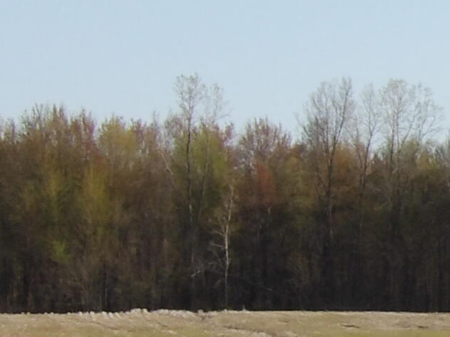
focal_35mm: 293
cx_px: 736
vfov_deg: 5.1
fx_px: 3808
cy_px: 193
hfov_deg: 6.6
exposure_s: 1/158
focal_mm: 11.1
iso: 100
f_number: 8
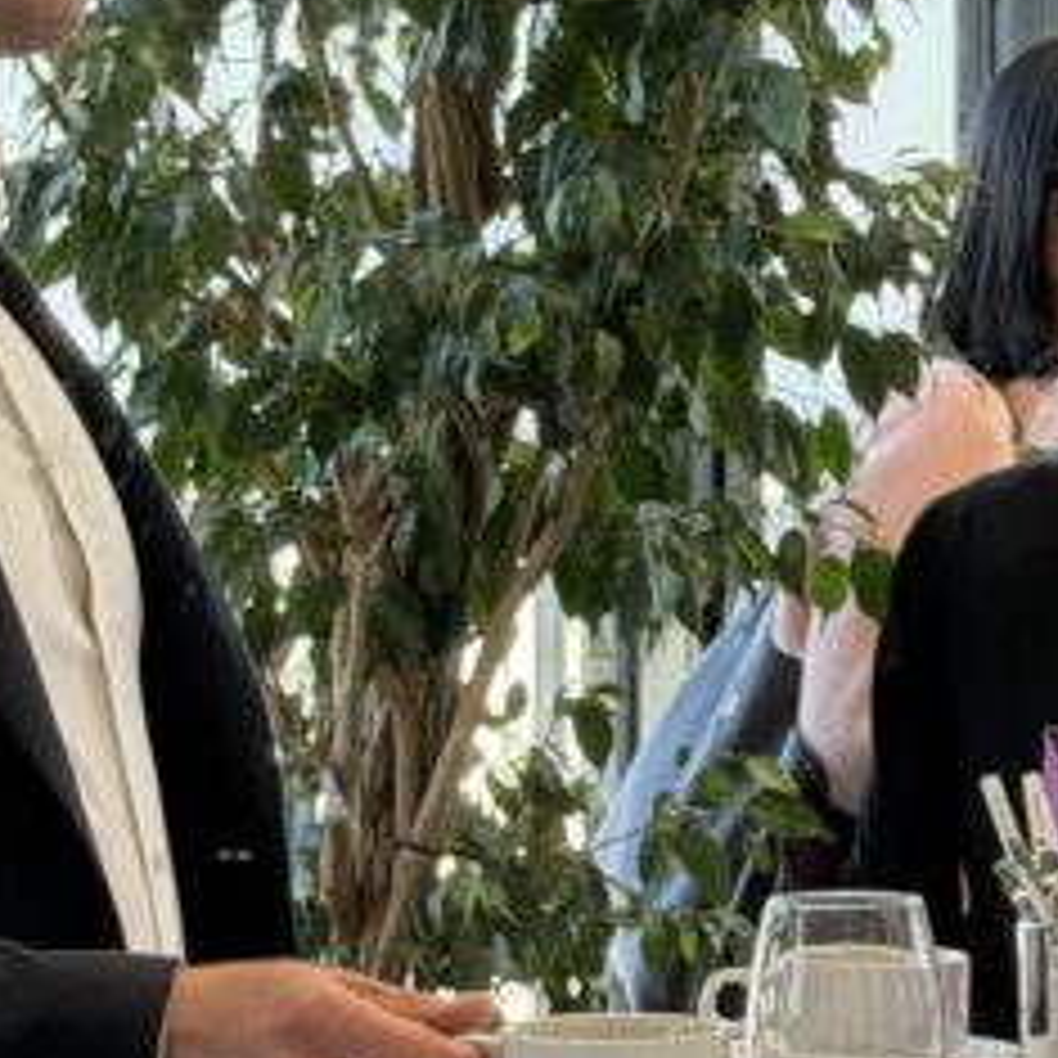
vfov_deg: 9.4
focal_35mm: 185
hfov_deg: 9.4
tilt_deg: -0.8
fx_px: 6397
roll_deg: +0.1
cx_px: 923
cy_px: 360
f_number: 1.78
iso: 50
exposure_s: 1/100
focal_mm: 6.76
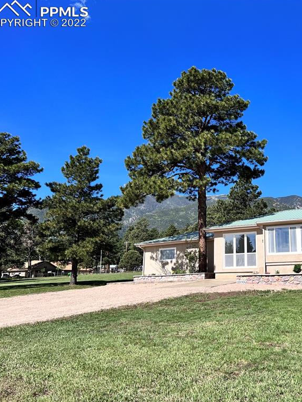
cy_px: 200
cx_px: 253
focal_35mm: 35
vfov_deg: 52.6
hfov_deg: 38.7
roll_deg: +1.0
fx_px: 407
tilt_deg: +11.9
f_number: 1.5
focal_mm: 5.7
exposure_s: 1/3831
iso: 50
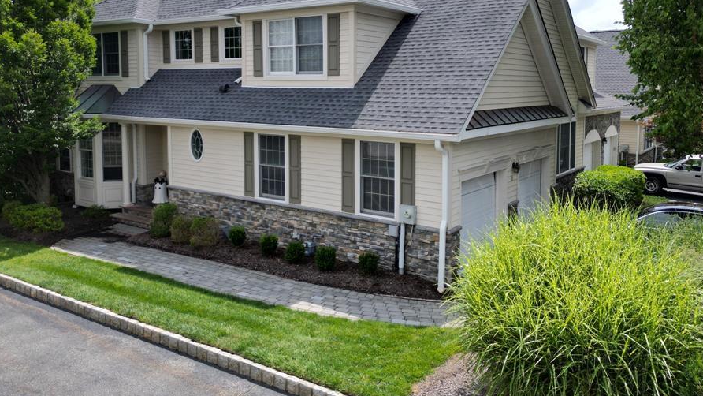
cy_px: 133
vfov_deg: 38.5
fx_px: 559
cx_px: 370
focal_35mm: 30
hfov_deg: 64.3
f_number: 1.7
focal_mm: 6.72
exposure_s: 1/3200
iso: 110
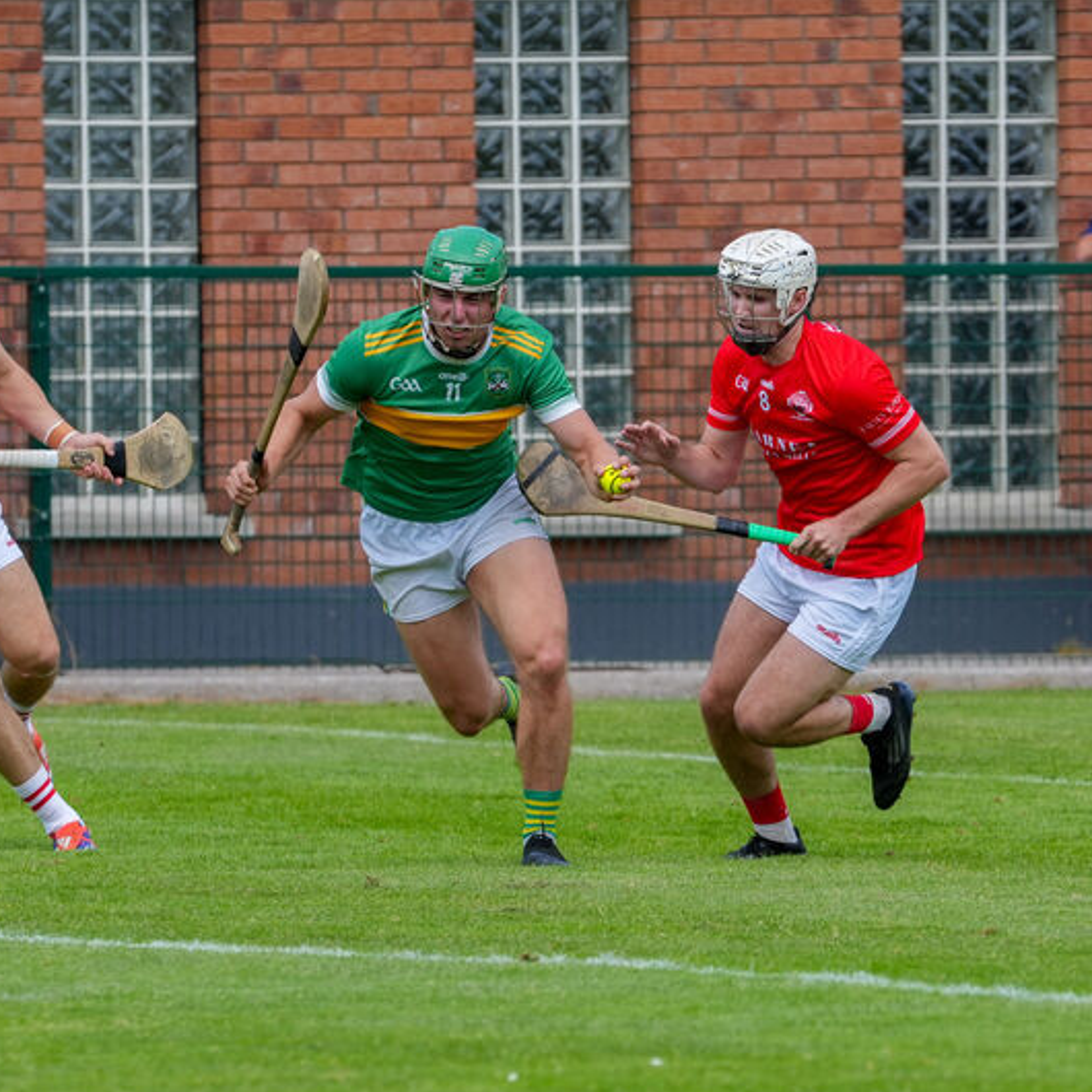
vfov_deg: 3.4
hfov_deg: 3.4
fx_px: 18309
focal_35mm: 513
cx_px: 400
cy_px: 547
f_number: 8
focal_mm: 400
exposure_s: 1/1000
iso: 640
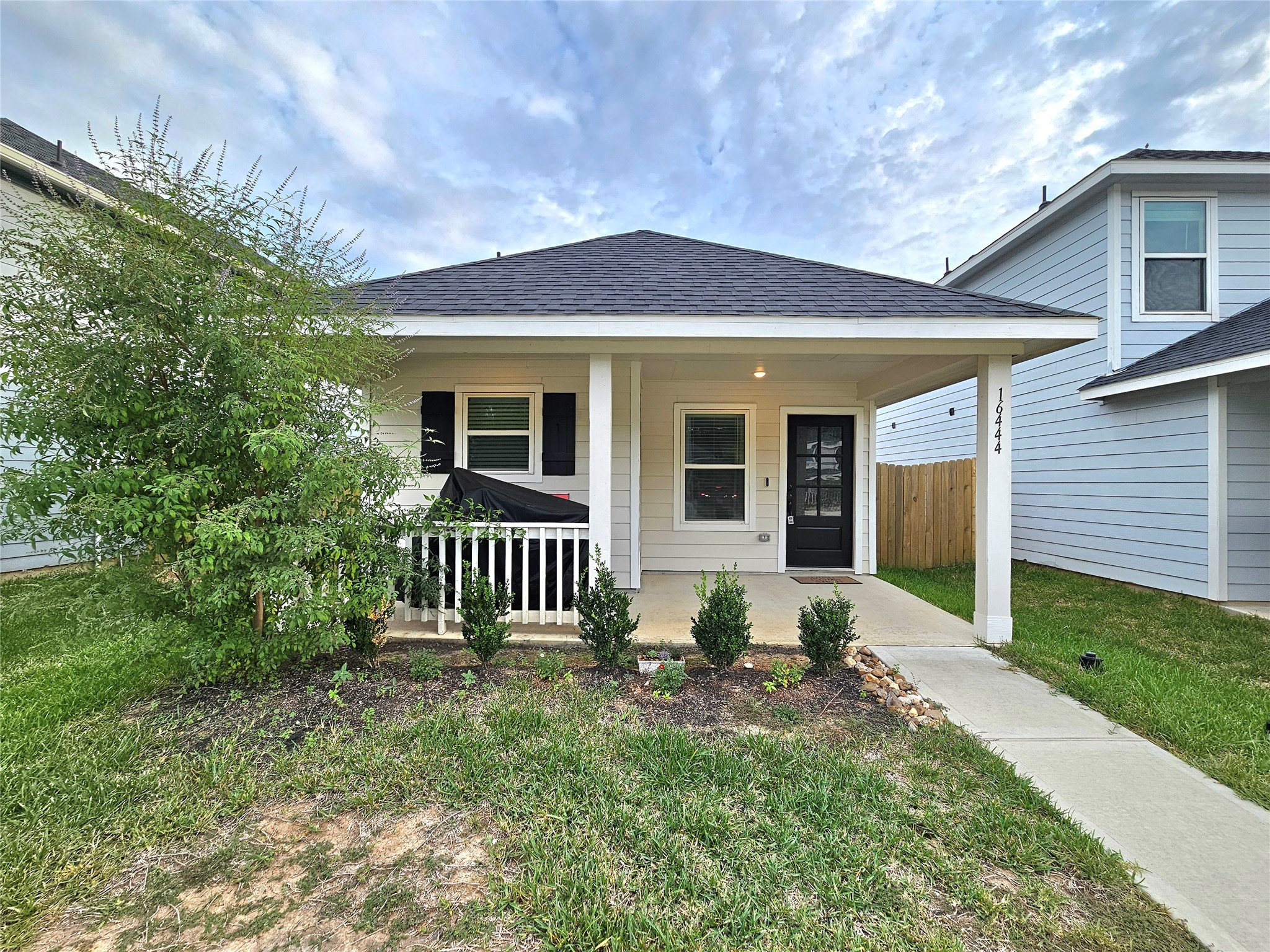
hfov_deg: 106.2
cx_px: 635
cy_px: 476
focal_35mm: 13
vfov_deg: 89.9
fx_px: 477
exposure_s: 1/312
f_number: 2.2
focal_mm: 2.2
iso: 50
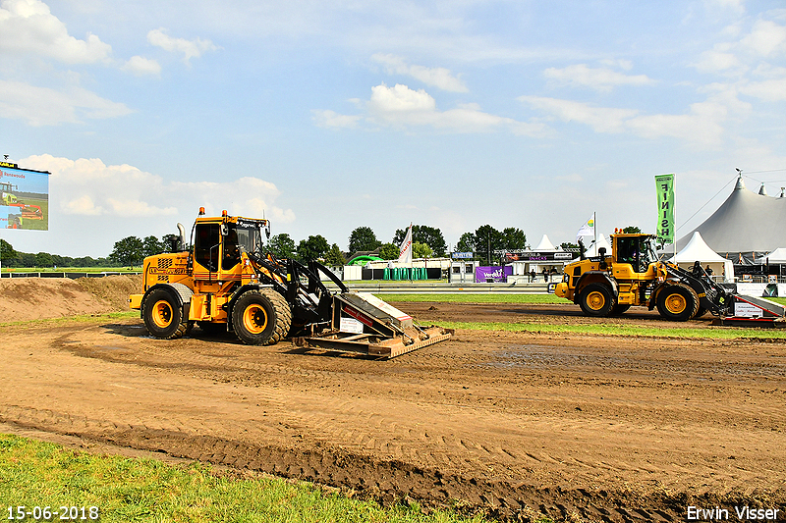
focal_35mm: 27
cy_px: 262
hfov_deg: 67.4
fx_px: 589
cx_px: 393
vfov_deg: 47.9
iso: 500
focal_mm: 18
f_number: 7.1
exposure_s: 1/3200
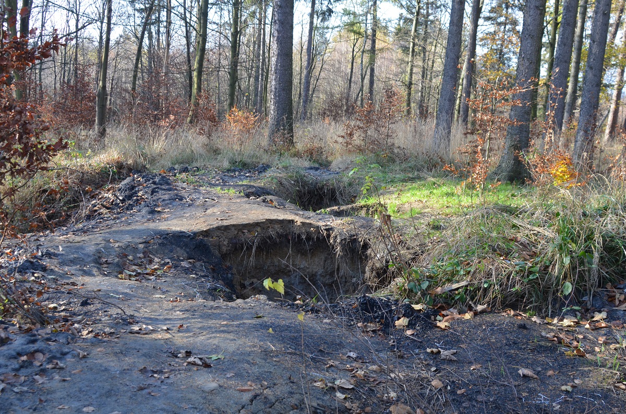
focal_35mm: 42
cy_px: 207
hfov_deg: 46.5
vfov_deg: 31.7
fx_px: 729
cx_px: 313
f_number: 5.6
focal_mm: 28
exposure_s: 1/125
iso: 280
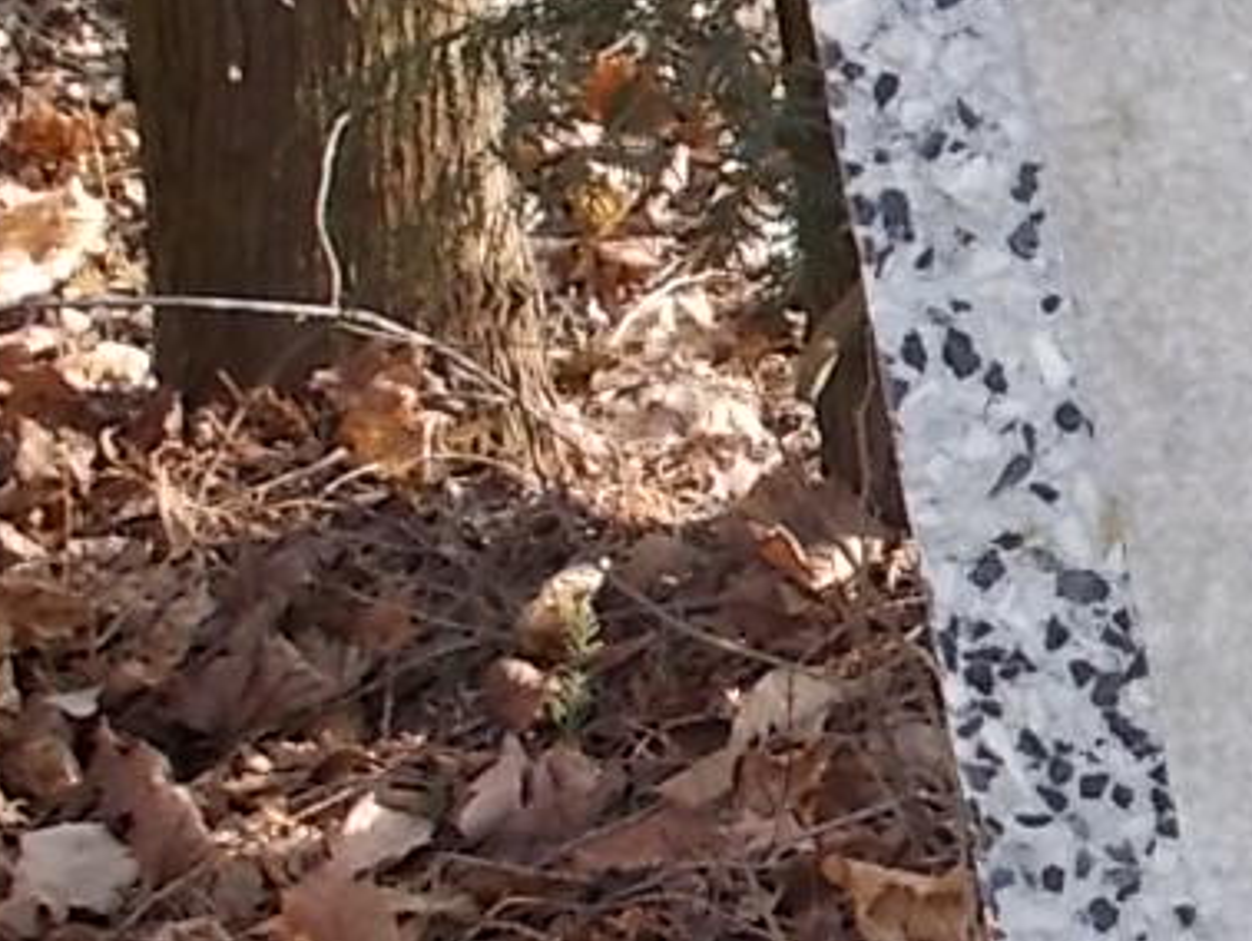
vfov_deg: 13.5
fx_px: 3981
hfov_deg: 16.7
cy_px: 331
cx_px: 1699
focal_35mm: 110
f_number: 3.2
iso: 80
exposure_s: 1/100
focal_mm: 4.6
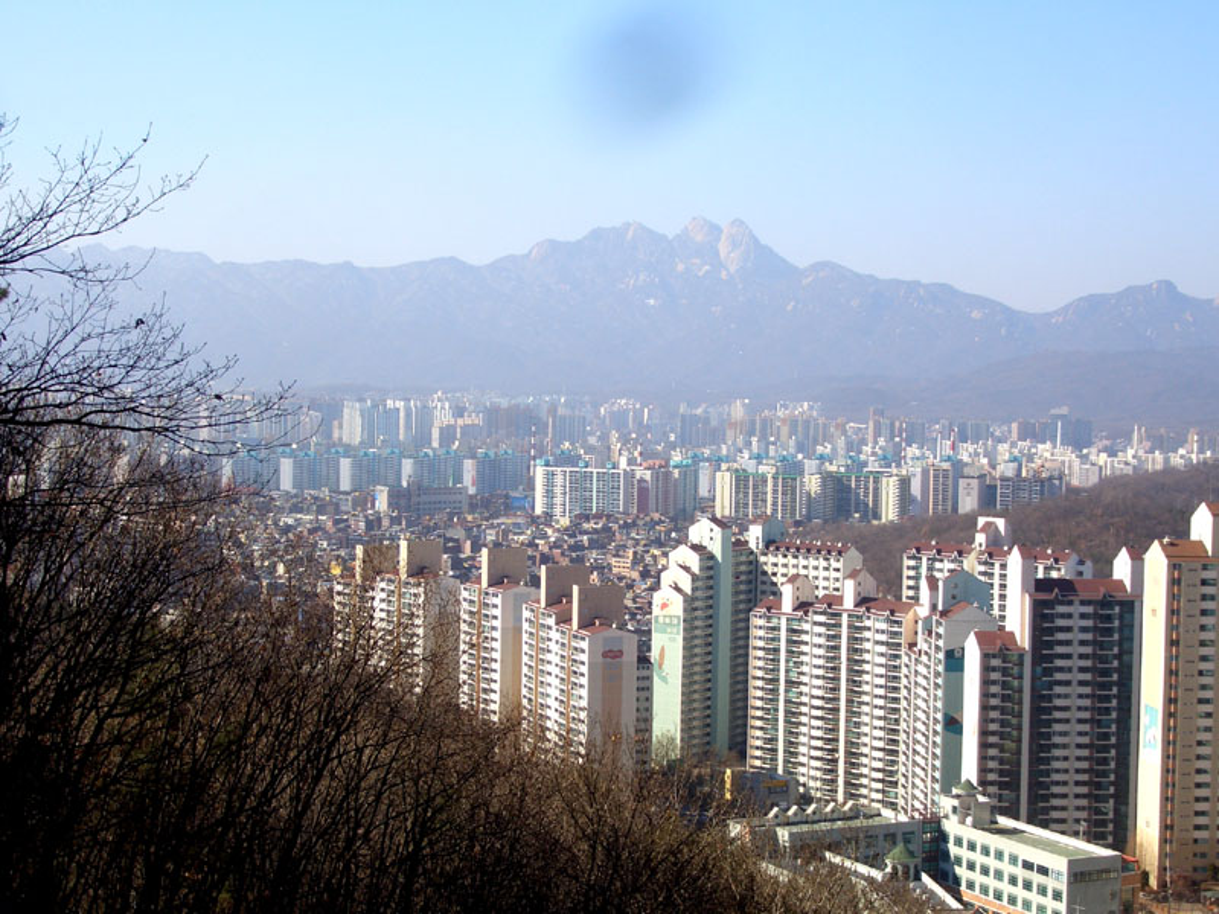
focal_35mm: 62
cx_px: 610
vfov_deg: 23.7
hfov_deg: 31.2
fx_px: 2183
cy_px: 457
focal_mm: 10.2
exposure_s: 1/200
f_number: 5.6
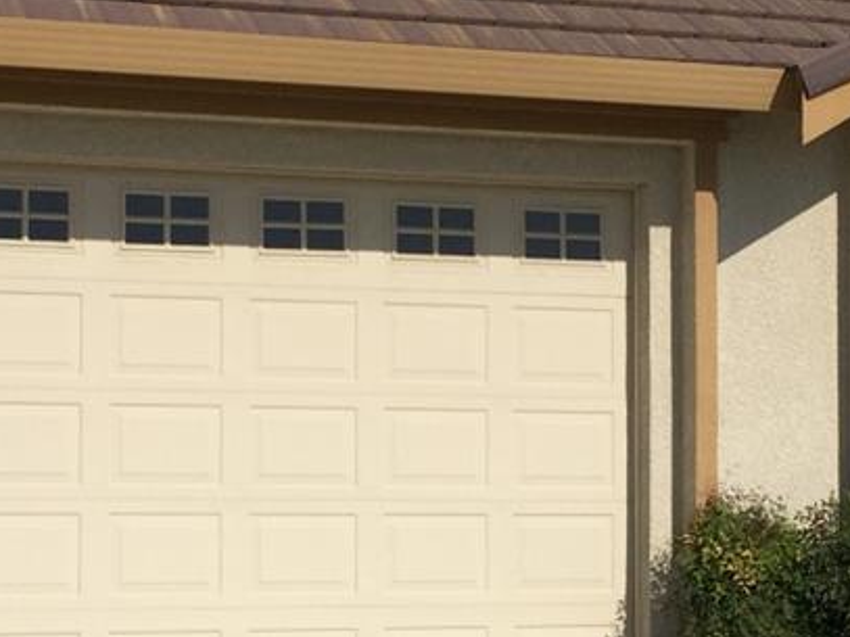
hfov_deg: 18.3
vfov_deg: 13.8
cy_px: 386
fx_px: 2627
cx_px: 589
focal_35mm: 107
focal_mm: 4.15
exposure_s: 1/4950
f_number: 2.2
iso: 32
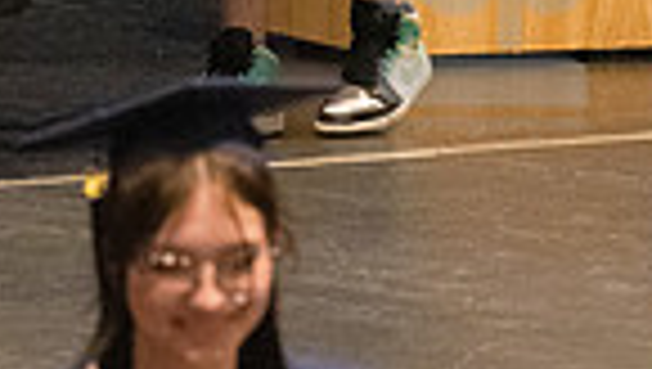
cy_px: -477
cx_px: -11
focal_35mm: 655
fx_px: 11339
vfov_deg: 1.9
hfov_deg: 3.3
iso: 8000
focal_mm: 135
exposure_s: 1/250
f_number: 4.5
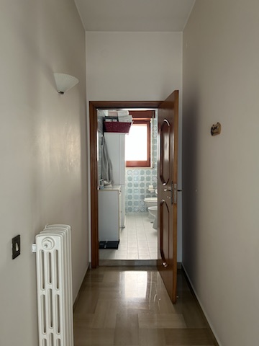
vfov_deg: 67.3
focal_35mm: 26
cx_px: 130
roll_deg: +0.4
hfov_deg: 53.1
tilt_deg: -2.2
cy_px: 173
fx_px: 259
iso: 250
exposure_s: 1/60
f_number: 1.5
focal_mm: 5.7
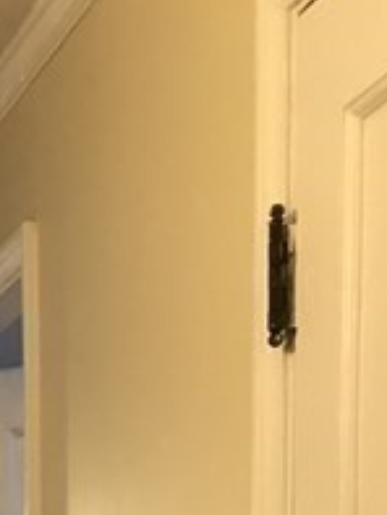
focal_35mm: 109
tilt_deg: -8.8
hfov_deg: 12.6
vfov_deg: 15.1
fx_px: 1623
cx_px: -272
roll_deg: +2.4
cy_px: 980
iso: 40
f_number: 1.8
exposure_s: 1/20
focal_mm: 3.99
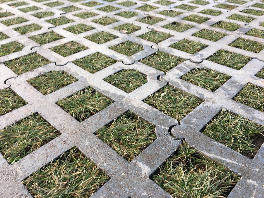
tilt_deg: -34.9
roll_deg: -0.6
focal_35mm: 29
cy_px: 99
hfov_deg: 61.6
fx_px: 221
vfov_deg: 48.2
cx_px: 132
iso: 25
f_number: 2.2
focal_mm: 4.15
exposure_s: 1/102
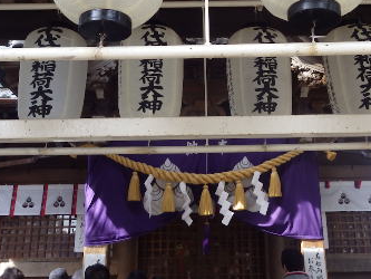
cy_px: 49
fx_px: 515
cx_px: 202
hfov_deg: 39.6
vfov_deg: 29.5
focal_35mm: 48
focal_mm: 4.5
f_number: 2.8
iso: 125
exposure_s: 1/250
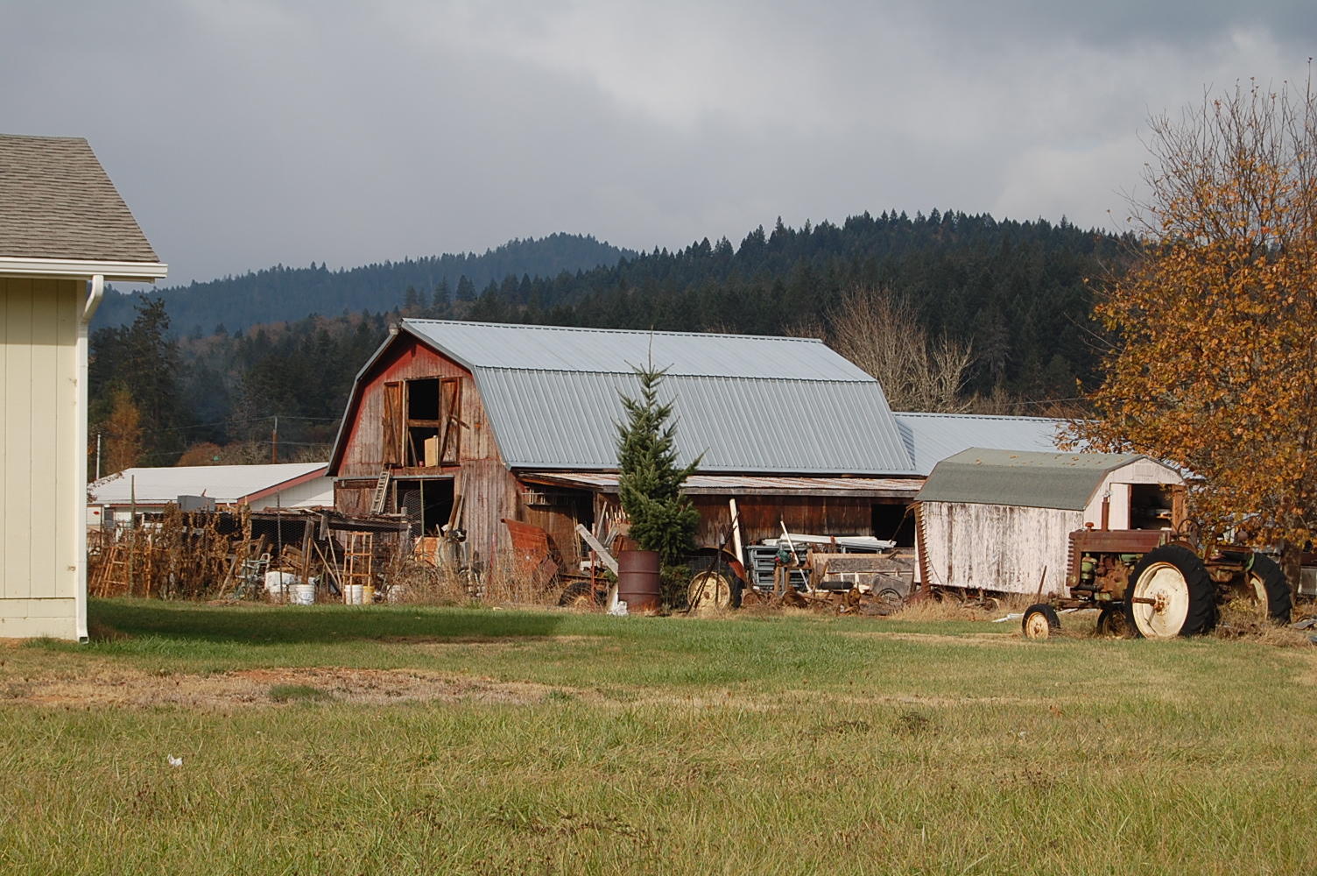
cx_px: 658
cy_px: 438
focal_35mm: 82
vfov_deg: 16.5
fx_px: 3015
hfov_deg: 24.6
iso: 220
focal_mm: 55
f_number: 10
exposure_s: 1/250
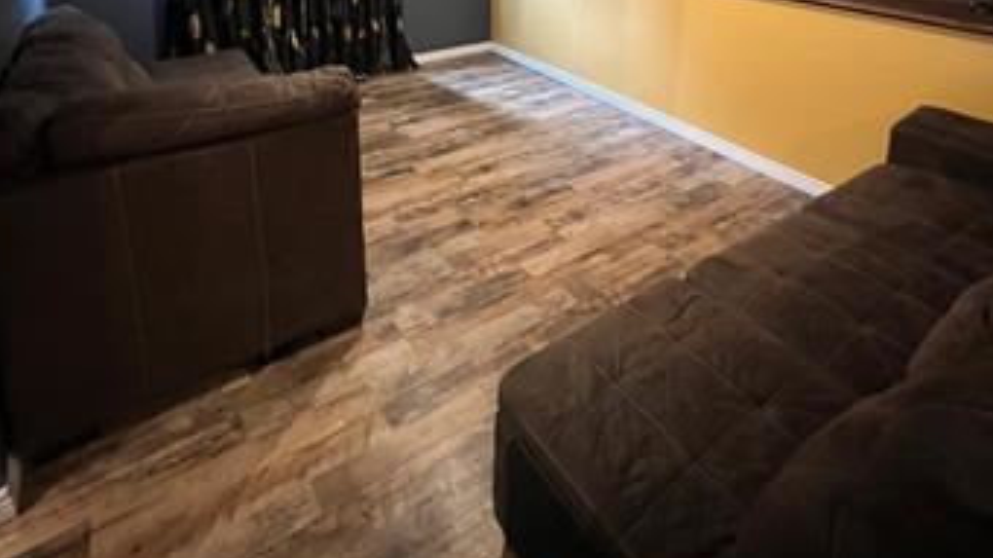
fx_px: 526
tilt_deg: -11.3
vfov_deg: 46.2
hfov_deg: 86.6
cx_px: 489
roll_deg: -1.1
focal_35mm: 20
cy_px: -9
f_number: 1.8
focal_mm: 1.57
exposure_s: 1/44
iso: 1000
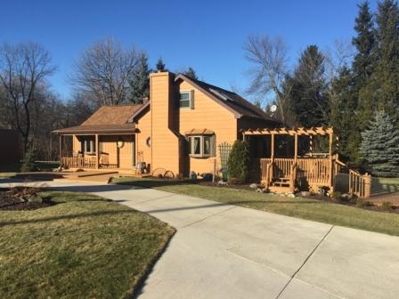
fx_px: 334
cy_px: 150
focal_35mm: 29
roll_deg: +0.1
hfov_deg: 61.7
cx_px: 200
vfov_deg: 48.2
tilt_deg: -2.3
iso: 32
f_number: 2.2
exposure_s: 1/1412
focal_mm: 4.15
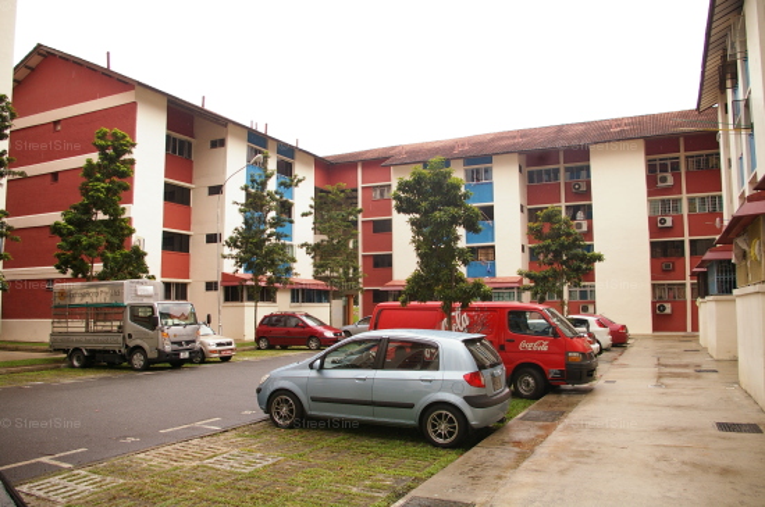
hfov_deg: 67.5
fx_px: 573
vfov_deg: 47.8
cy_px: 254
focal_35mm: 27
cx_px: 382
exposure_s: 1/250
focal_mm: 18
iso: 400
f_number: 6.7
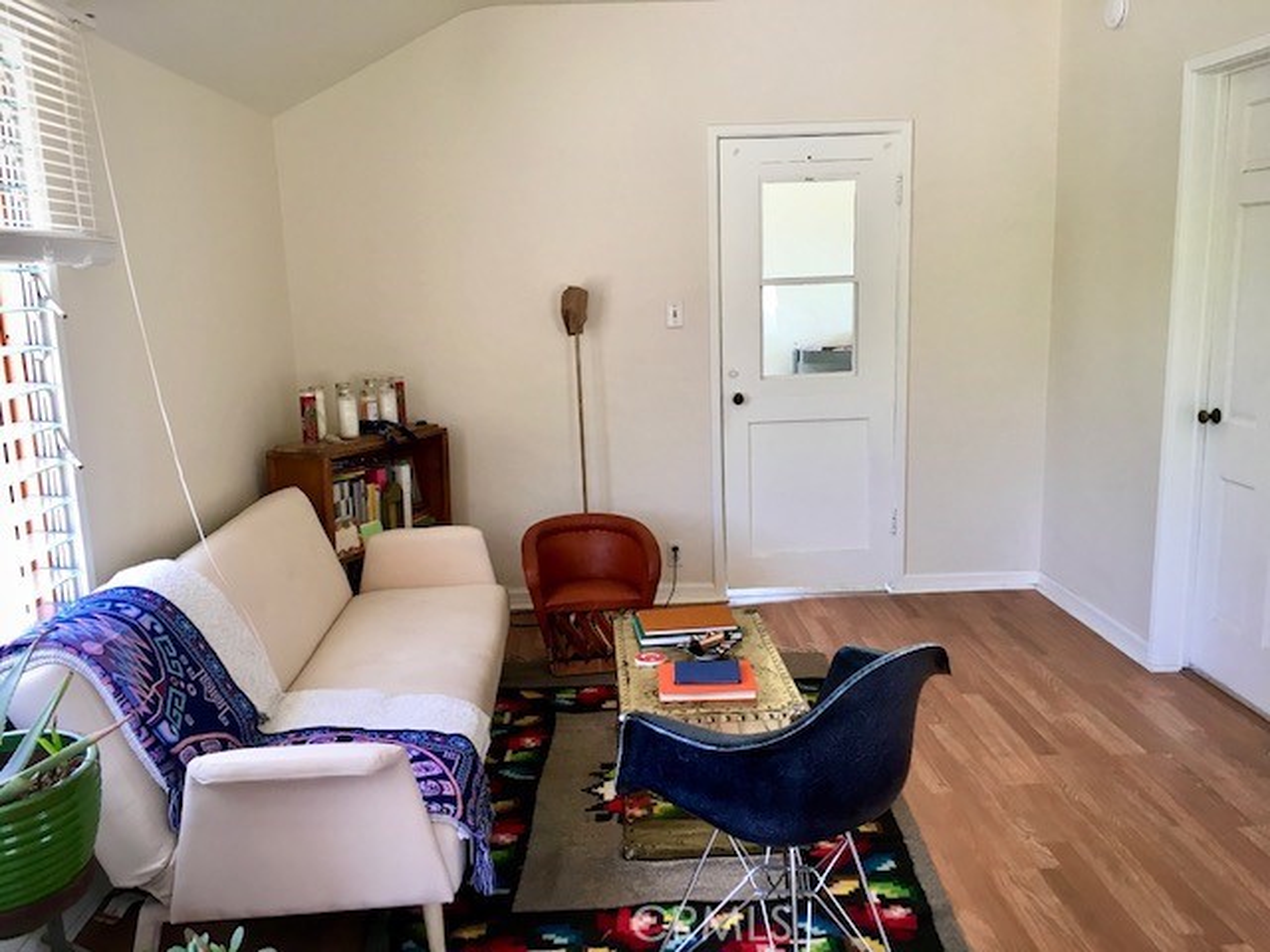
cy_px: 476
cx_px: 635
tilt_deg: -11.0
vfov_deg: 48.2
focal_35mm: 29
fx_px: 1064
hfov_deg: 61.7
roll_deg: +2.3
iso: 32
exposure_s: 1/30
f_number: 2.2
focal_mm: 4.15
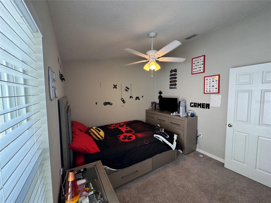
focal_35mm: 14
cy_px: 102
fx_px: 110
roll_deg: +0.5
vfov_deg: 85.7
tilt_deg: -4.8
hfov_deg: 102.1
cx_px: 136
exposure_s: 1/120
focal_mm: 2.22
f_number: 2.2
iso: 125
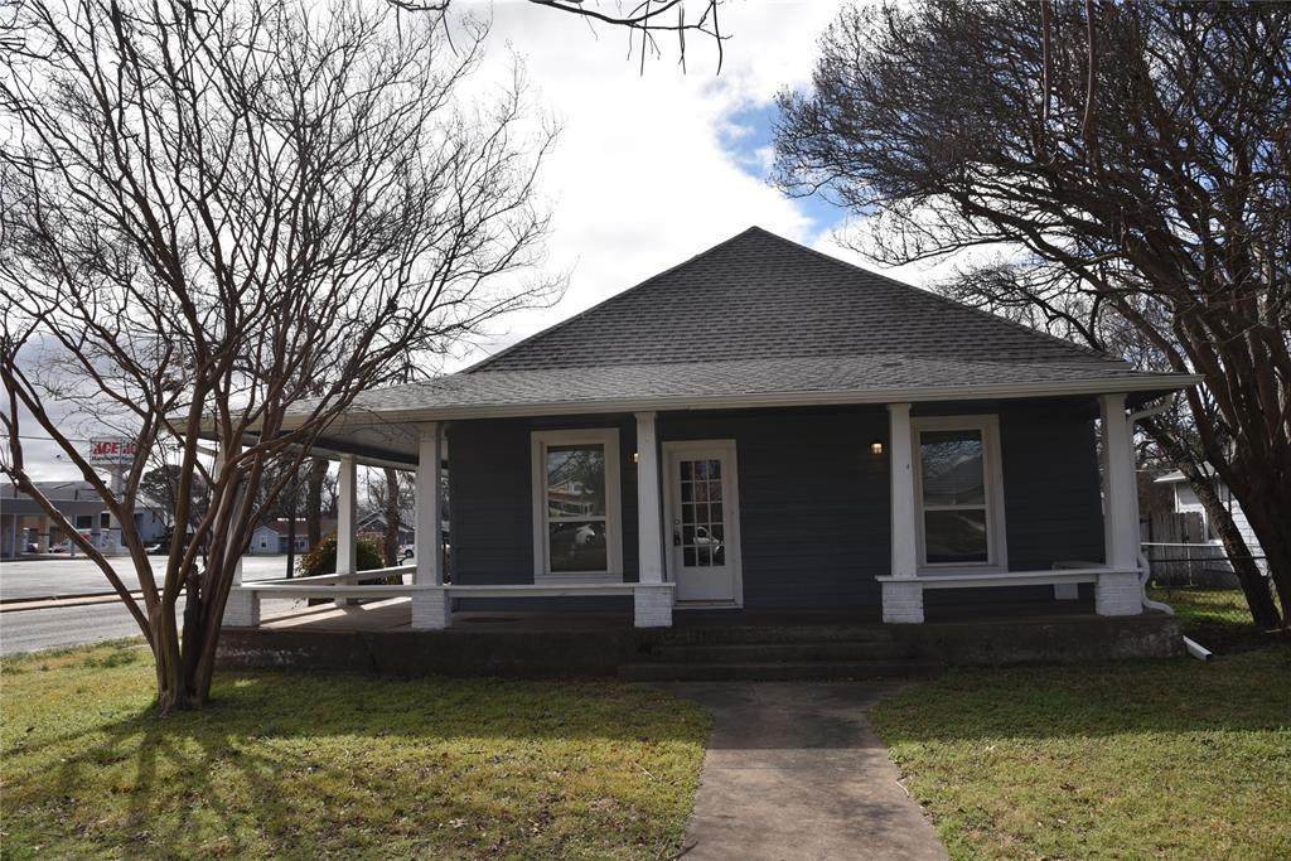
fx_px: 861
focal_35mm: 24
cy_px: 430
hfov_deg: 73.7
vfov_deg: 53.1
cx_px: 646
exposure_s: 1/200
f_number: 11
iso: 100
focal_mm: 24
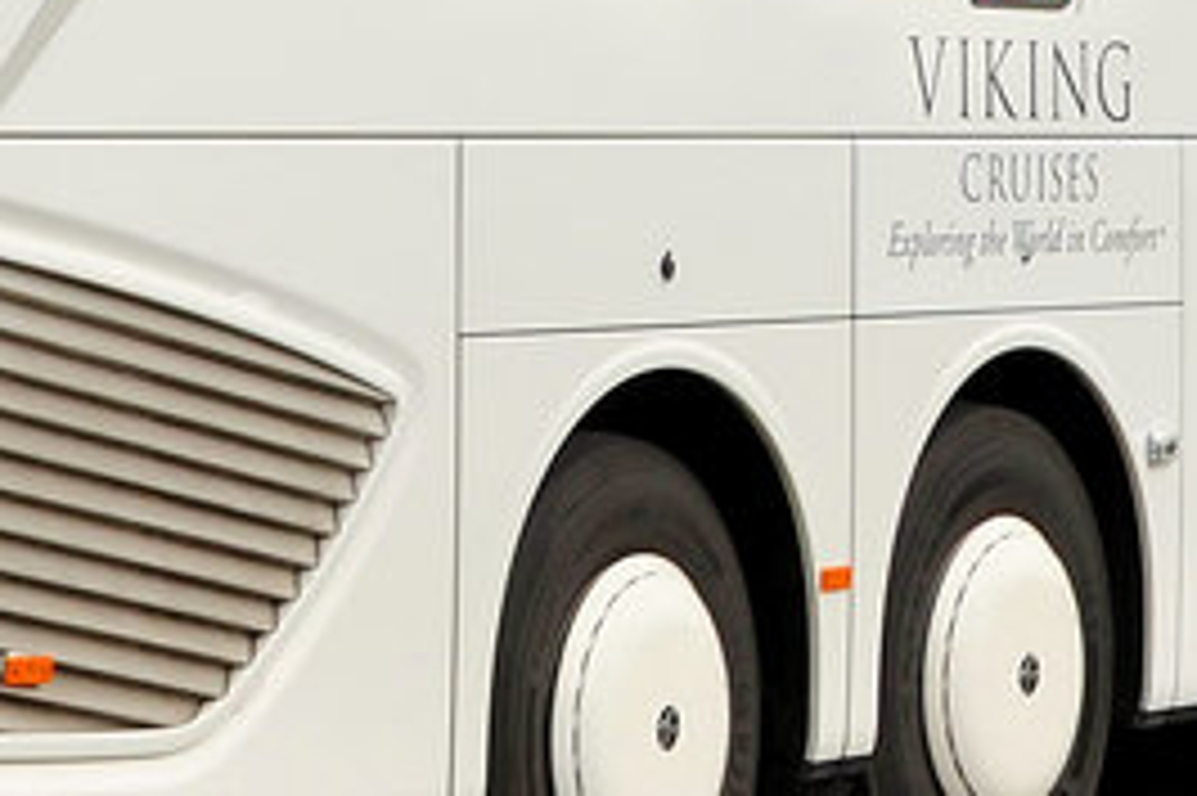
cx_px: 572
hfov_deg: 10.1
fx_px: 6745
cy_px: -74
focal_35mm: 203
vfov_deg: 6.7
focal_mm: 30
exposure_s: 1/250
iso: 200
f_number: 8
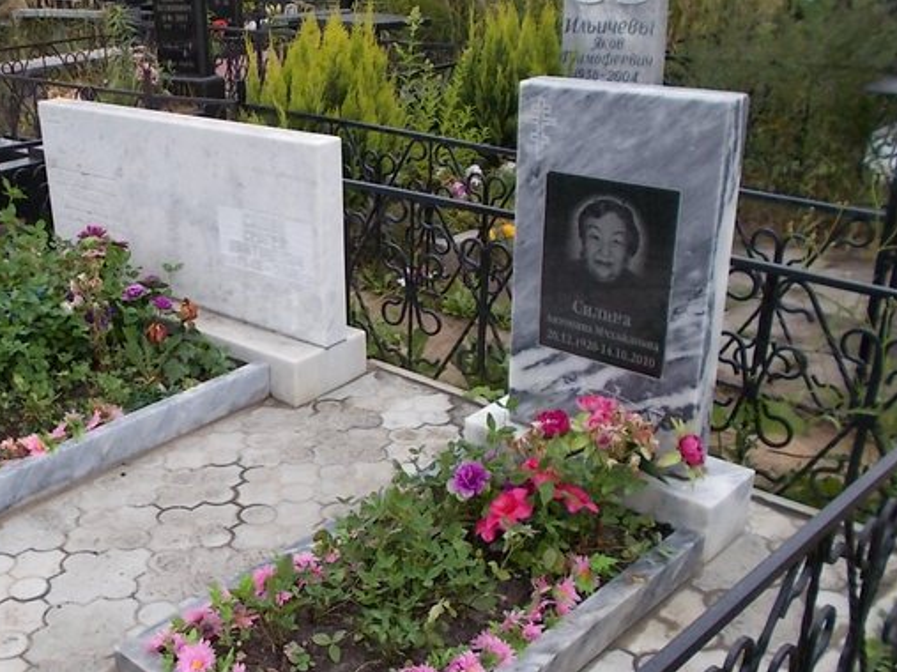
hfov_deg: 44.7
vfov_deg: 35.1
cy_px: 357
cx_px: 264
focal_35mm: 41
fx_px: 1062
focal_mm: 4.6
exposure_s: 1/200
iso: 80
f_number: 3.2
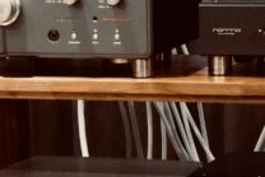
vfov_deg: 6.9
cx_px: 173
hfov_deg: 10.4
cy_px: 223
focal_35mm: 197
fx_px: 1451
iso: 6400
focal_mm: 40
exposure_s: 1/20
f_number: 6.3
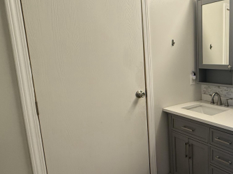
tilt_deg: -8.7
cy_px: 93
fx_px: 188
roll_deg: -1.1
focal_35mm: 28
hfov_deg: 52.1
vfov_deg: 49.7
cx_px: 227
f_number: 2.2
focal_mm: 2.22
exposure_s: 1/60
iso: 200
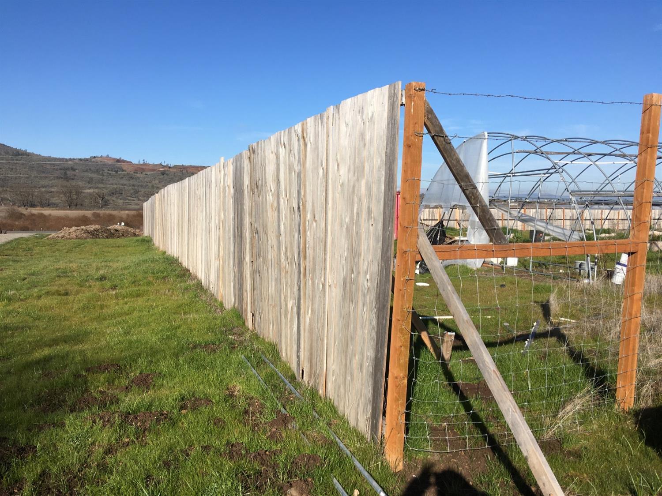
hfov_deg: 61.7
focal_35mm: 29
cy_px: 248
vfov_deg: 48.2
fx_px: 554
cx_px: 331
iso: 25
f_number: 2.2
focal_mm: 4.15
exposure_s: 1/1748
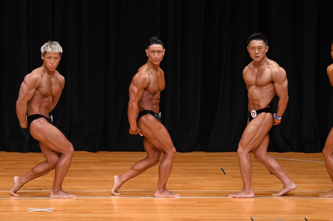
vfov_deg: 5.1
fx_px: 2496
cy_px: 110
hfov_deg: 7.6
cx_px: 166
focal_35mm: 270
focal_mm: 180
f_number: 5.6
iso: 3200
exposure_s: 1/400
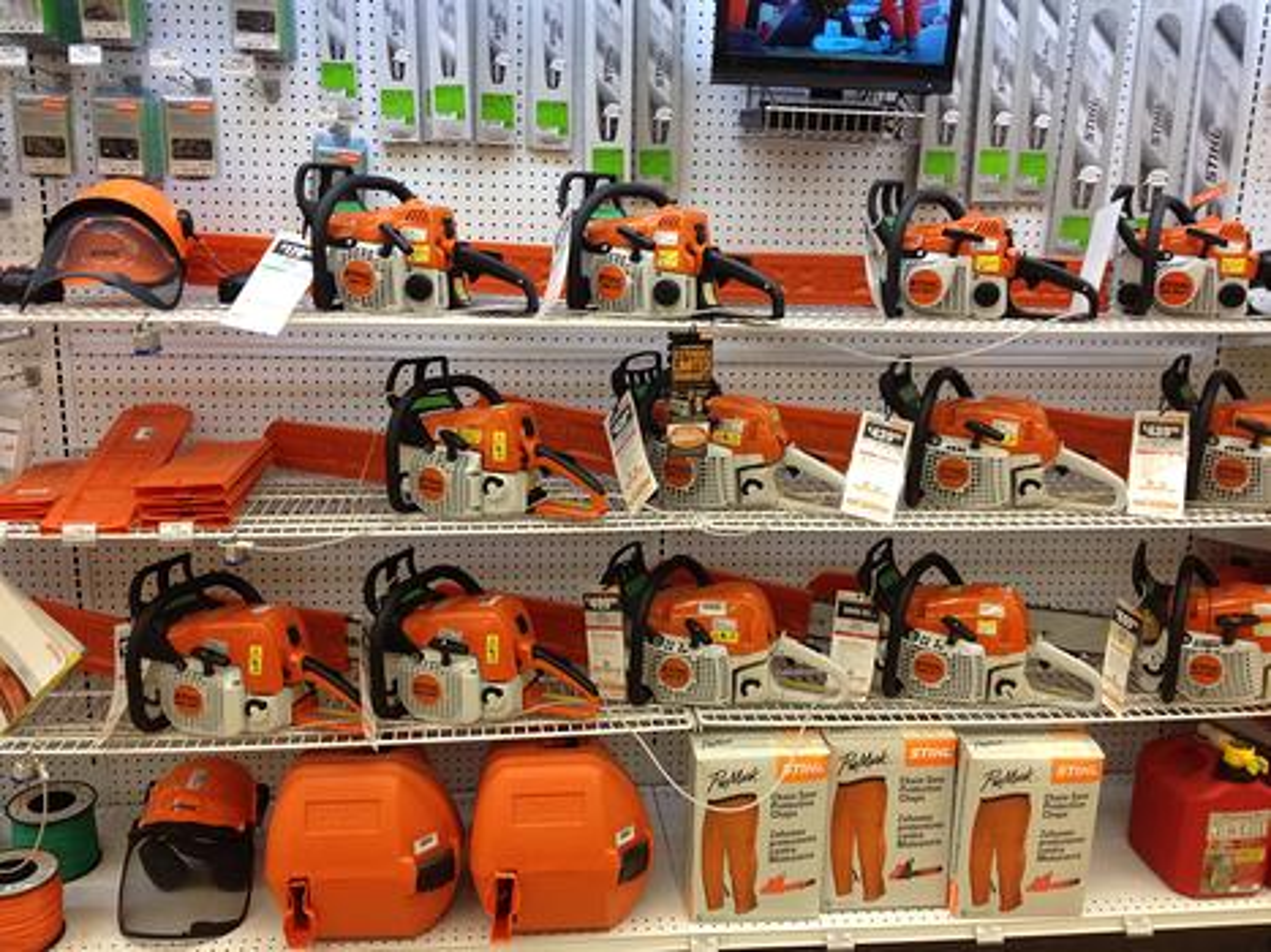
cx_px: 636
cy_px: 476
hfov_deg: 52.6
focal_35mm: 35
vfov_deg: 40.7
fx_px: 1285
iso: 64
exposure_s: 1/24
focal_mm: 4.28
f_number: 2.4
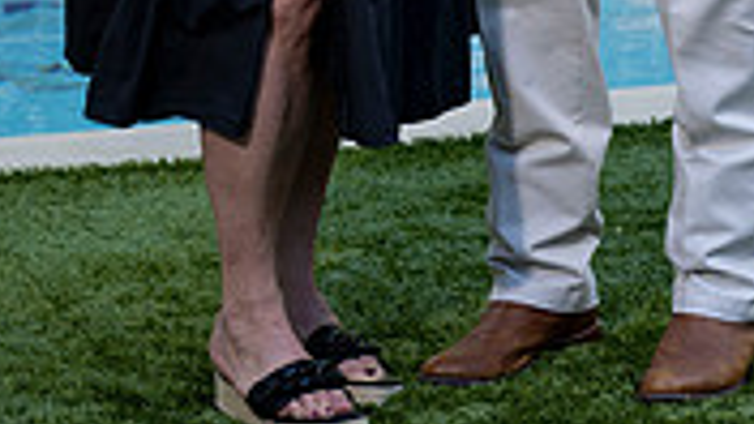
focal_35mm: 233
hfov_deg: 9.3
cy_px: -463
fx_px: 4658
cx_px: 437
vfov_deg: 5.1
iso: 400
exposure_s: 1/200
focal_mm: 87
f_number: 5
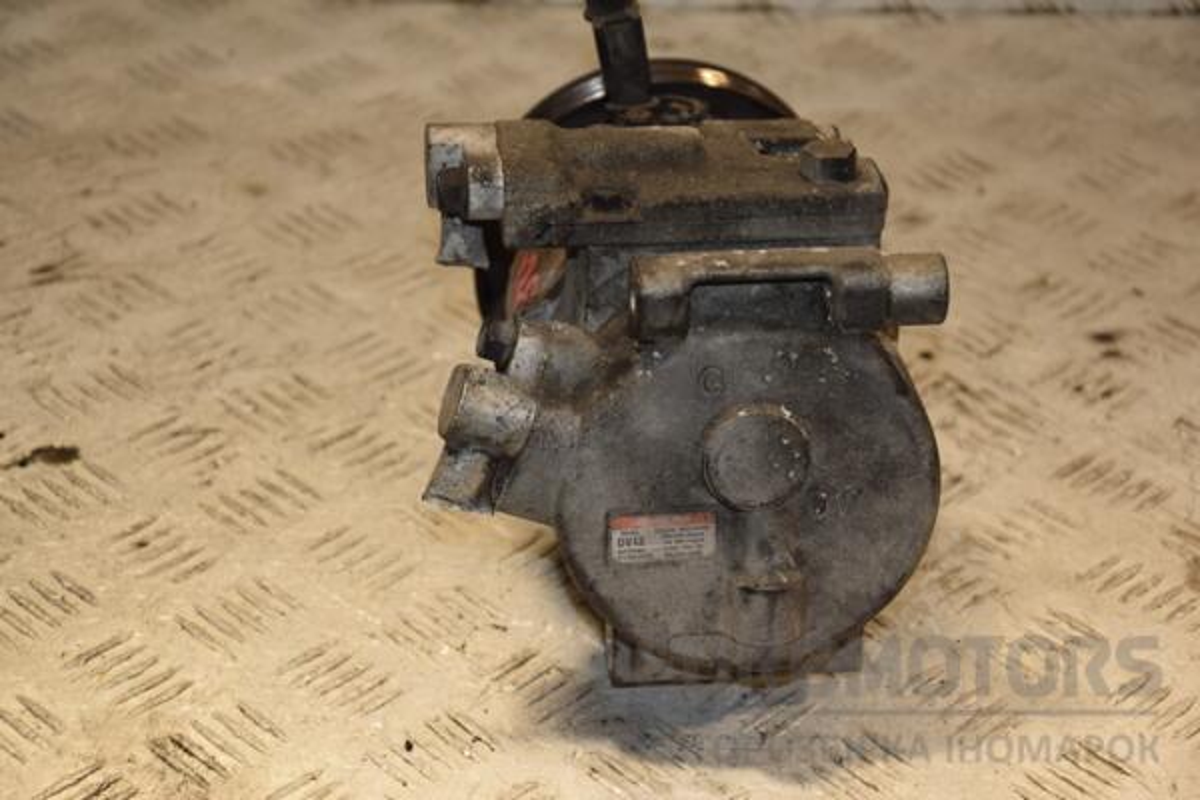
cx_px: 600
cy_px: 400
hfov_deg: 21.9
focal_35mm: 93
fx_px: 3100
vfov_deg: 14.7
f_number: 5.6
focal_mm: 62
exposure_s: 1/200
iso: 800
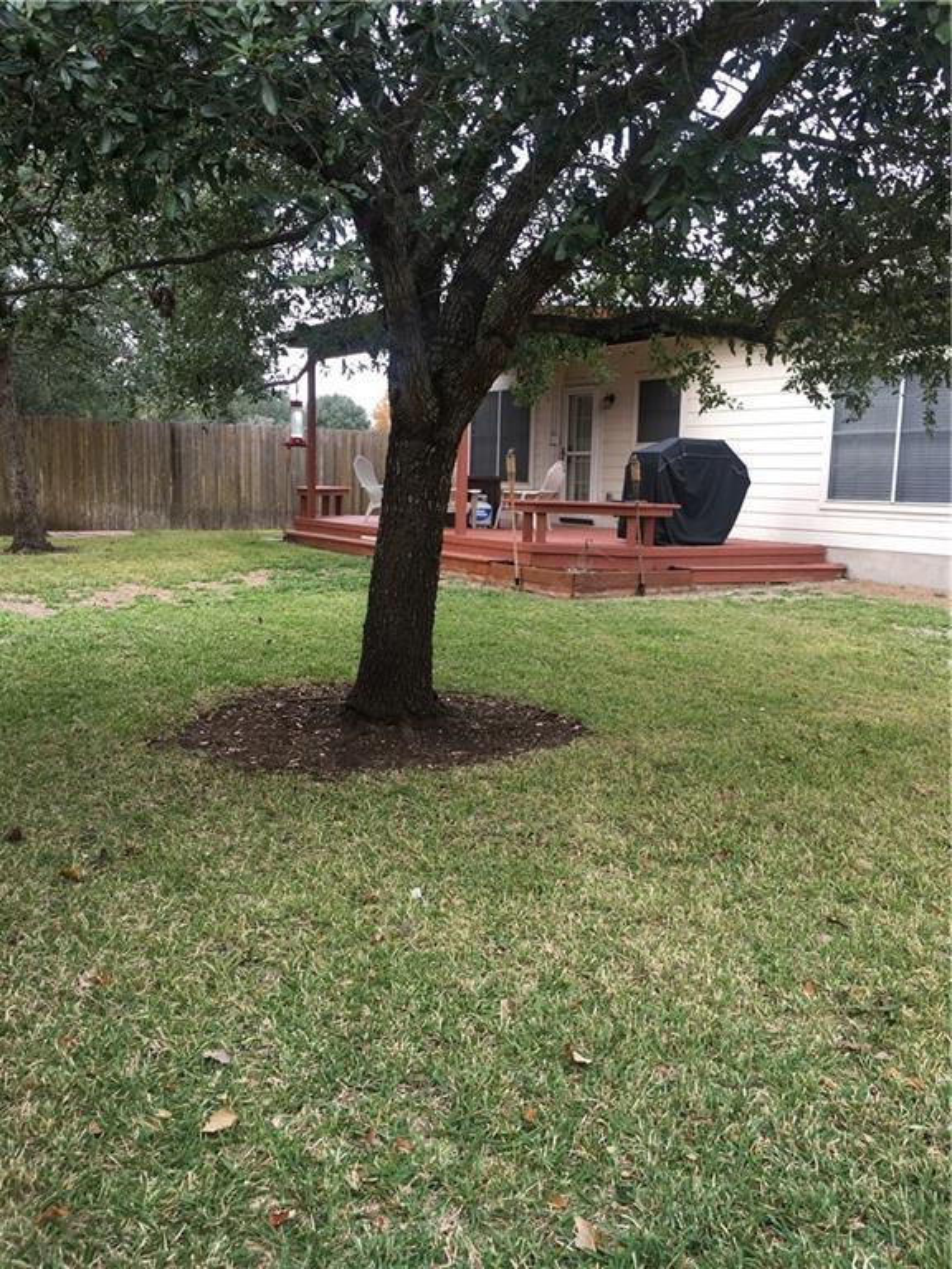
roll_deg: -1.4
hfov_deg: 48.2
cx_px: 476
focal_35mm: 29
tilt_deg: -5.1
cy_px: 634
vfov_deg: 61.7
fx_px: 1063
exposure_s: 1/40
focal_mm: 4.15
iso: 25
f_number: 2.2
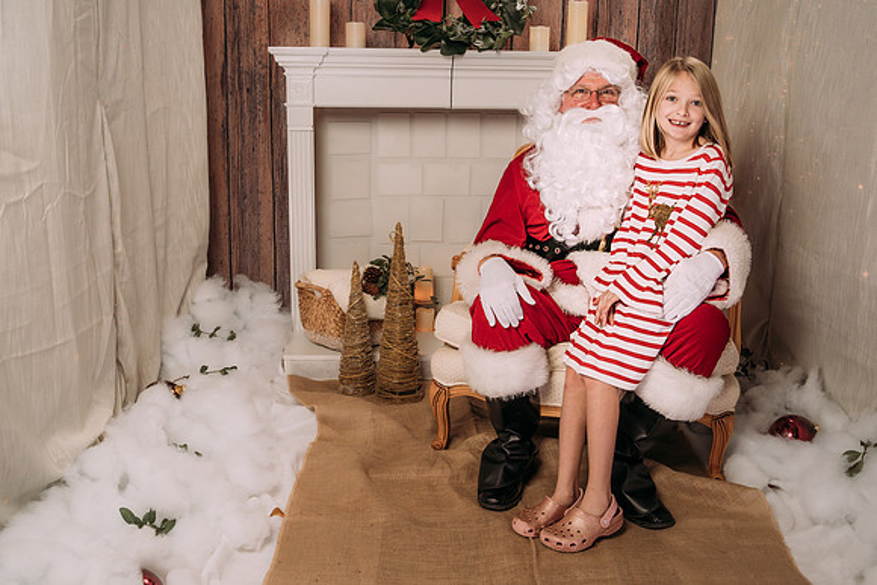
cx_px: 442
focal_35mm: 40
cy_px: 302
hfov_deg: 49.0
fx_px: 963
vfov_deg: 33.8
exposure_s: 1/100
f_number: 5.6
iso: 100
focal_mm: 35
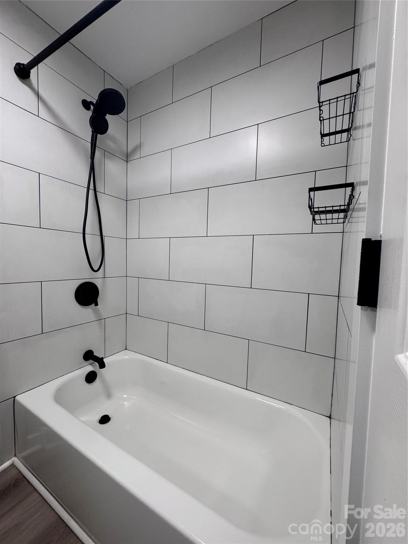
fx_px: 220
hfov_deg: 85.7
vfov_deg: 102.1
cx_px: 204
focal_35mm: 14
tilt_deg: -3.0
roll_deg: -1.1
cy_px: 272
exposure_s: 1/120
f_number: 2.2
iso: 250
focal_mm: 2.22
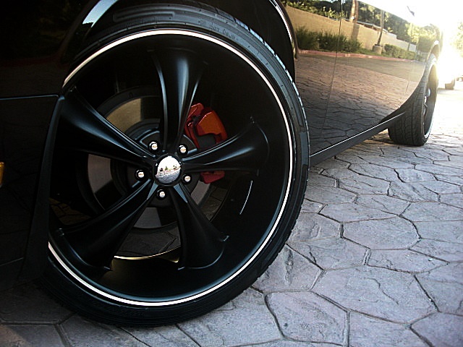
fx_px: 482
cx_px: 232
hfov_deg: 51.4
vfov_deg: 39.7
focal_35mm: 36
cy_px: 174
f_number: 2.8
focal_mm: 6.3
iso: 200
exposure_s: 1/100
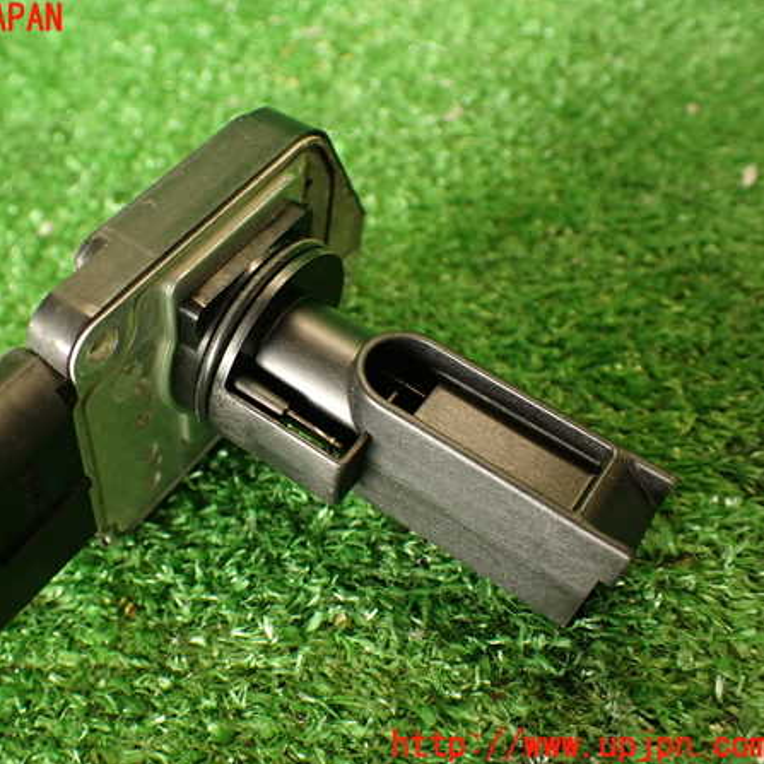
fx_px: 949
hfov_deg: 43.3
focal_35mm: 38
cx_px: 265
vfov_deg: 43.9
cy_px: 383
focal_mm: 5.79
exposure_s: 1/30
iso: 200
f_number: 2.4
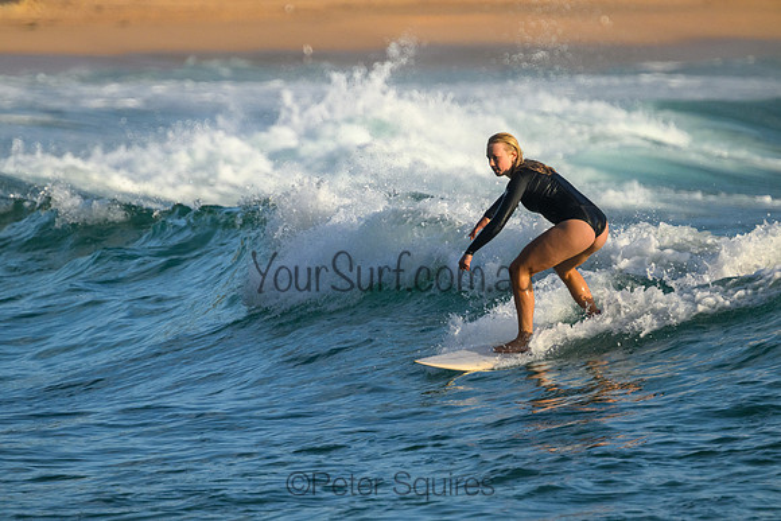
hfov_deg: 2.6
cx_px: 390
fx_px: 17359
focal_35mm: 800
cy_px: 260
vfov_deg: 1.7
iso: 2000
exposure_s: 1/2000
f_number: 11
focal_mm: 800
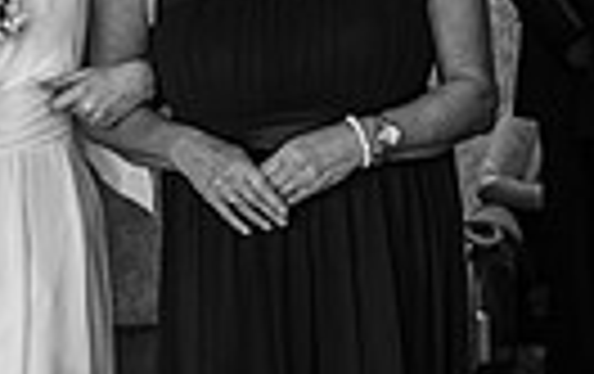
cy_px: 203
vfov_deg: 7.9
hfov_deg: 12.5
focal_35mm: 166
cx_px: 119
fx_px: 2692
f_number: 2.8
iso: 1100
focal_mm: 48
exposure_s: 1/200
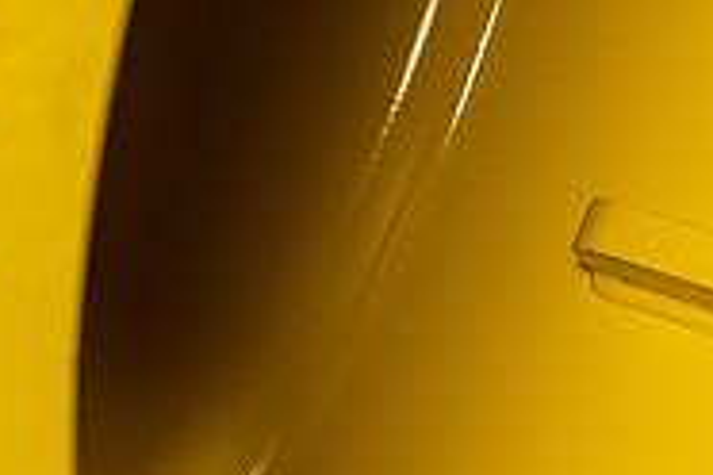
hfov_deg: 6.3
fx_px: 6476
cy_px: 308
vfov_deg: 4.2
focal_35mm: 327
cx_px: 698
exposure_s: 1/125
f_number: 5.6
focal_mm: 105
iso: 640
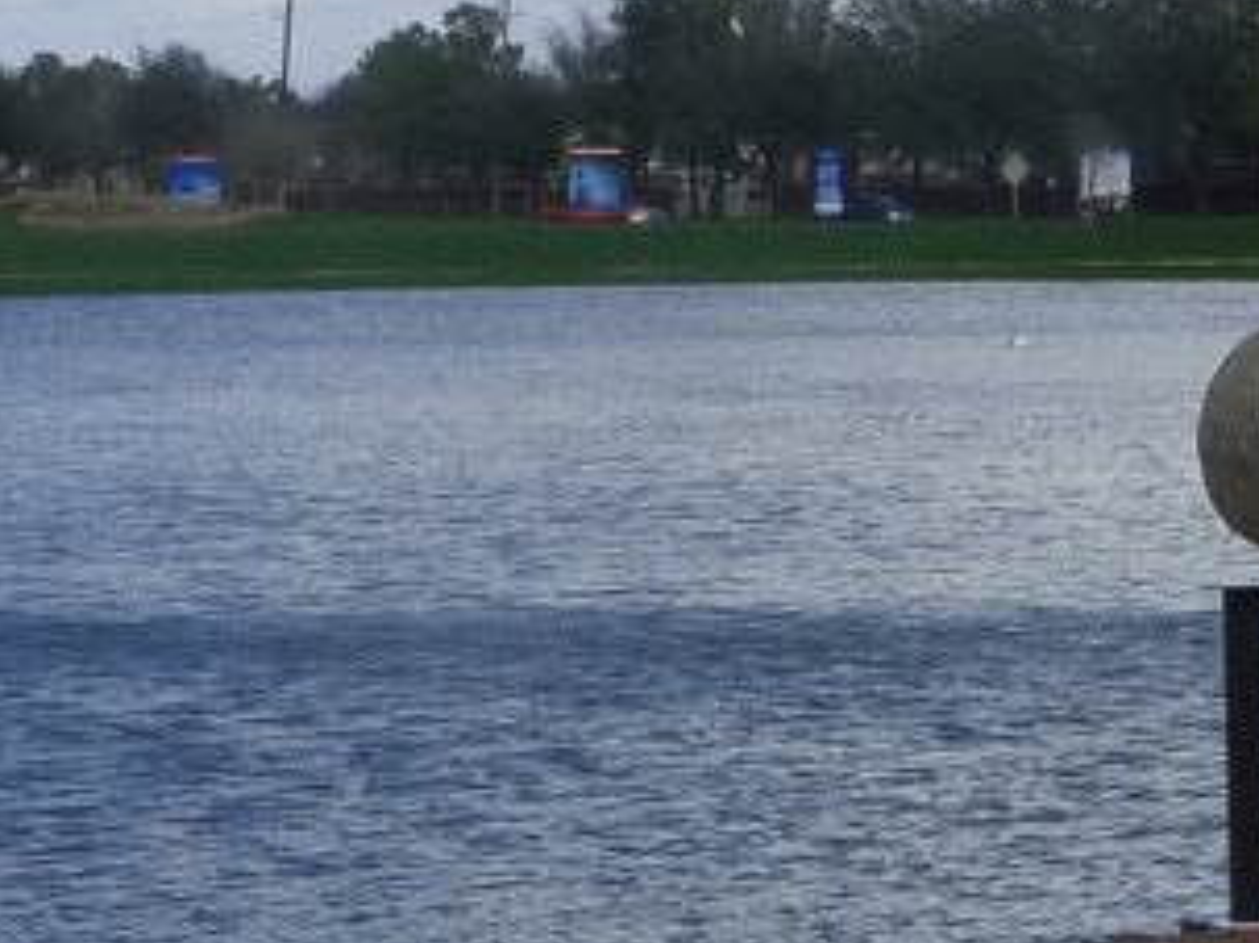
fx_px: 6726
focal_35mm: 185
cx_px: 1579
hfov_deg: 10.5
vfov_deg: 8.0
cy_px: 46
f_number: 7.1
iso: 100
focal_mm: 6.18
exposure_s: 1/400
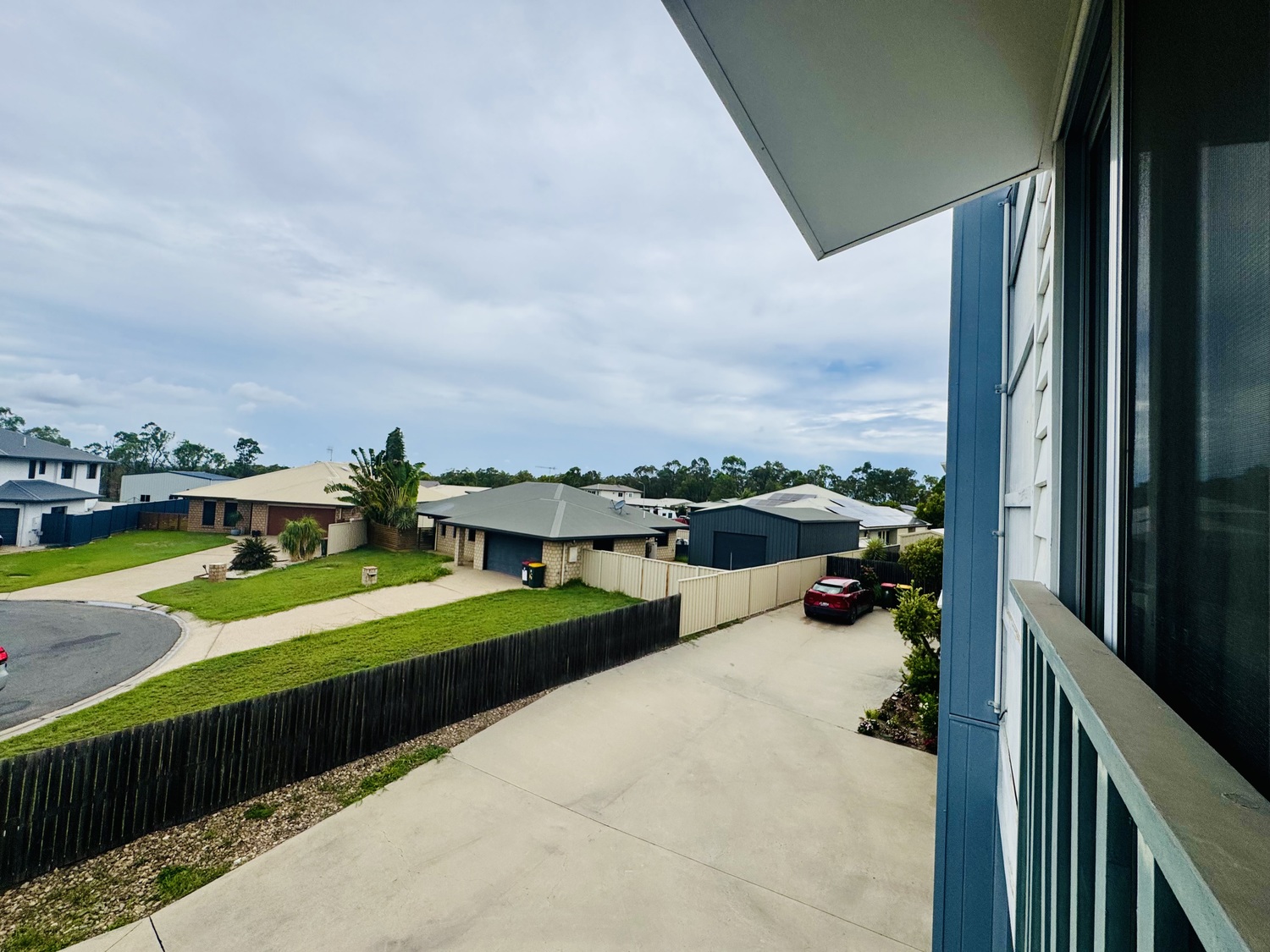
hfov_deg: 102.1
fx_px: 514
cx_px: 635
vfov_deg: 85.7
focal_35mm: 14
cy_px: 476
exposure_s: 1/3906
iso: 50
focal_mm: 2.22
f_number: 2.2
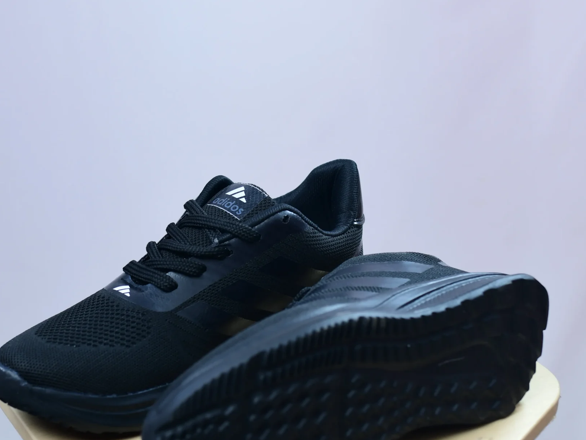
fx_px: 1338
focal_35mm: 79
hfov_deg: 24.7
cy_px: 263
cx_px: 284
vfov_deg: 18.7
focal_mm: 35
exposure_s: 1/125
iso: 250
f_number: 3.2
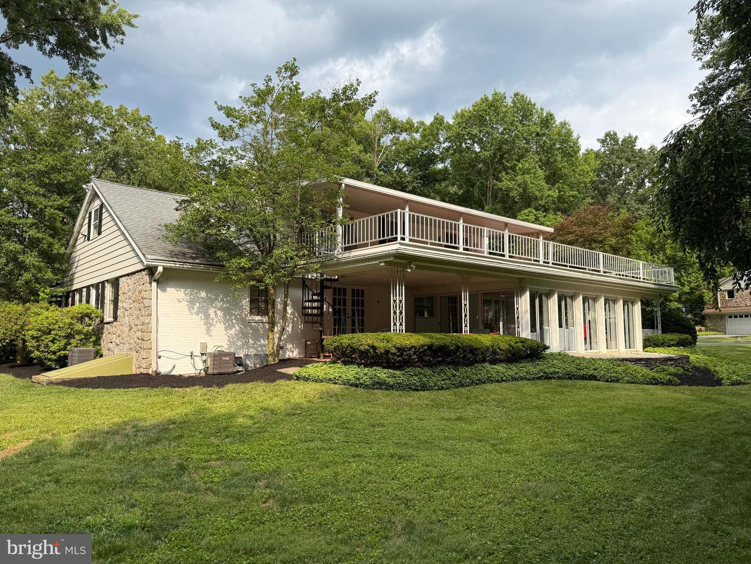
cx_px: 376
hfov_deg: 71.6
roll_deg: +0.0
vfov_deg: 56.8
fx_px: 521
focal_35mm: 24
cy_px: 282
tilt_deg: +6.0
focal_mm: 6.76
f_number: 1.78
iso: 80
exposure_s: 1/1653
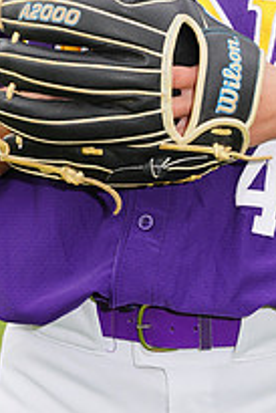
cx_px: 146
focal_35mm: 672
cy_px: -111
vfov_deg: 3.1
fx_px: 7714
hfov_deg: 2.0
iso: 200
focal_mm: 238
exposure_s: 1/250
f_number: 9
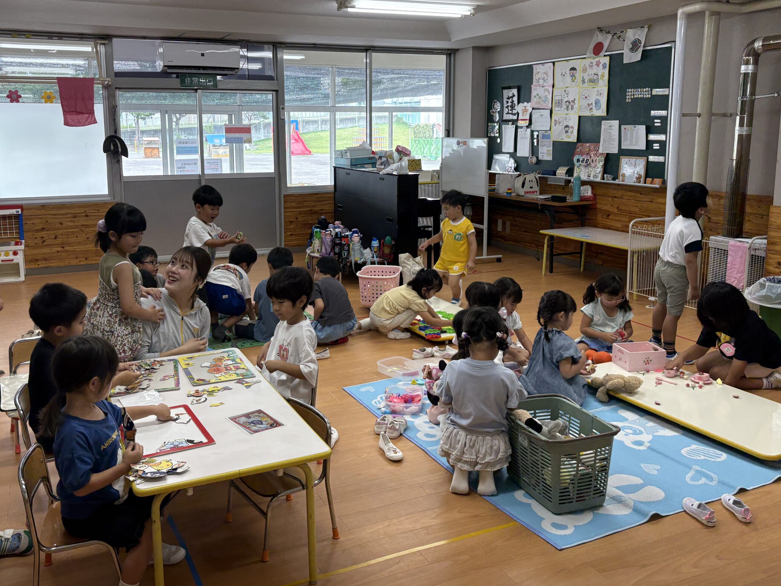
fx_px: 722
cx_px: 352
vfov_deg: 44.0
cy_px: 242
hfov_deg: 56.7
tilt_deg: -8.7
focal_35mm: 32
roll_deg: +1.0
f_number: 1.6
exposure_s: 1/100
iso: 100
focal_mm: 5.96
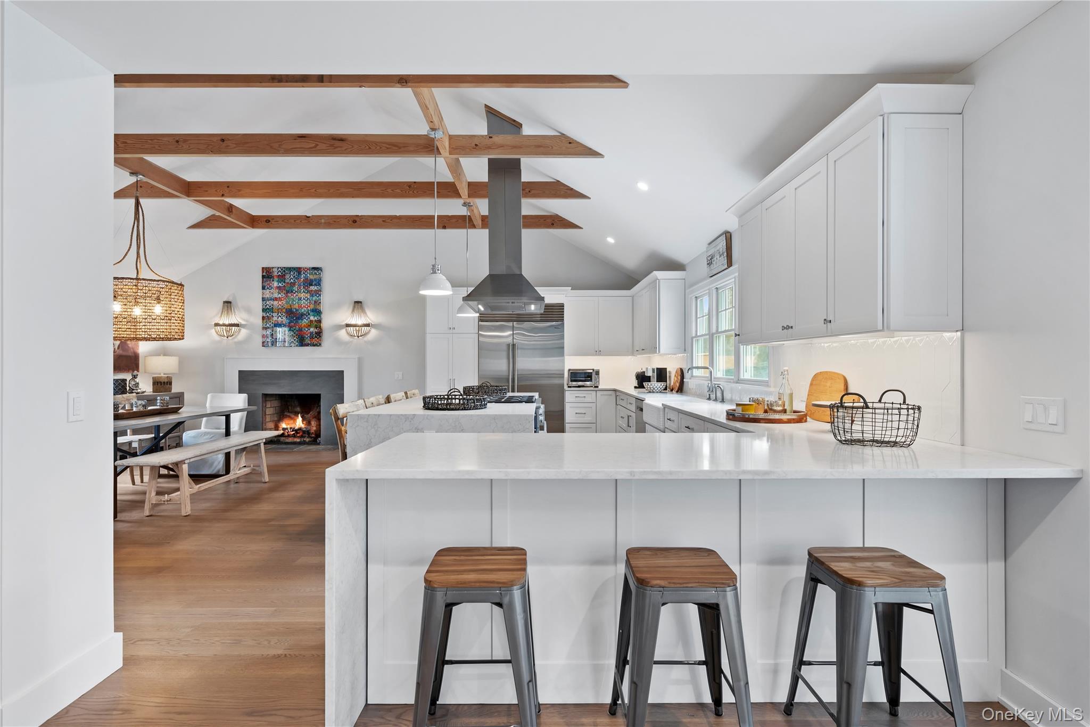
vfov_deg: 67.4
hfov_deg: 90.0
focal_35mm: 18
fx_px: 545
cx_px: 545
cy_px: 364
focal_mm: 18
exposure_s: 1/4
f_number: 8
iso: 400
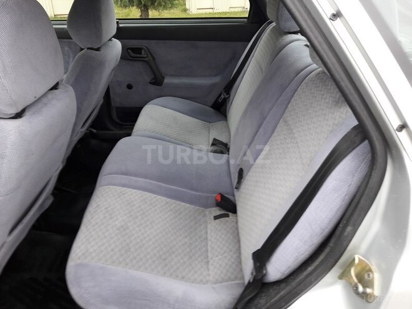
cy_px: 154
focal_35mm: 28
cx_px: 206
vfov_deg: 49.7
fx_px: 333
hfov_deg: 63.4
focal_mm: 3.7
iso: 50
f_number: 1.9
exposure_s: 1/33
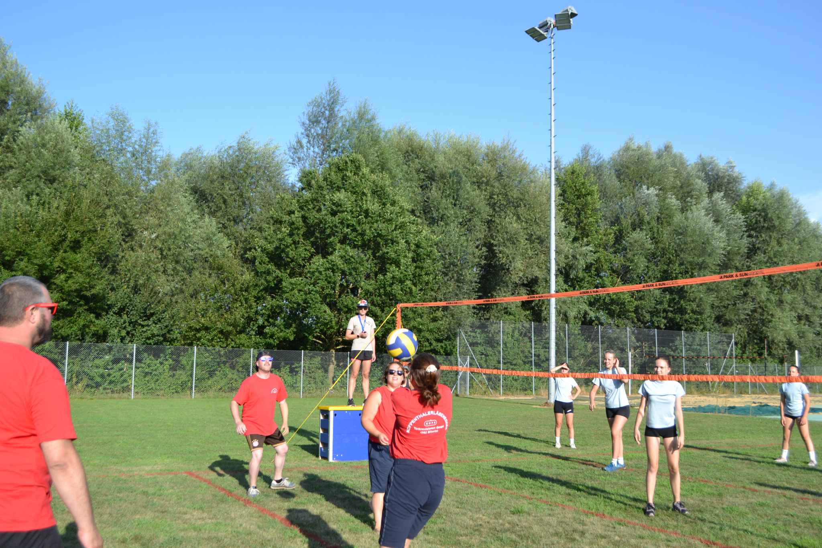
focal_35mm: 33
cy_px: 274
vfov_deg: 40.0
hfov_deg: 57.2
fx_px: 753
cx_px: 411
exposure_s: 1/1250
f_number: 5
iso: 400
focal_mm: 22
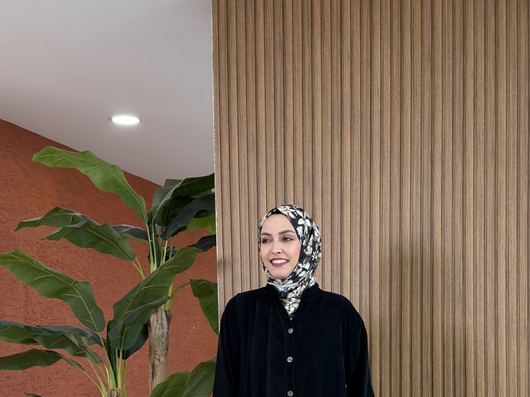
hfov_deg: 29.8
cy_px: 392
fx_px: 995
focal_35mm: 65
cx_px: 284
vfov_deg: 21.8
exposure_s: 1/106
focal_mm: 6.76
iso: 100
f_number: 1.78
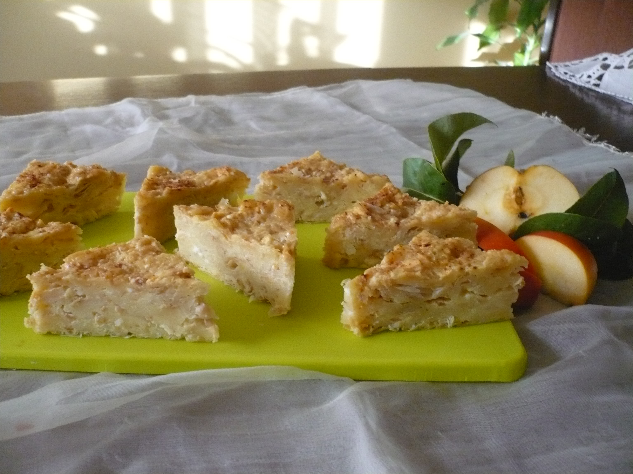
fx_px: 640
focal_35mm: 35
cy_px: 237
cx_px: 316
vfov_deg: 40.7
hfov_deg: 52.6
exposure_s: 1/30
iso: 320
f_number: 2.8
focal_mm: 5.8
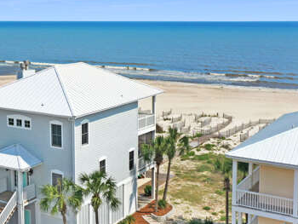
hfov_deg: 31.6
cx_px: 48
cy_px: 96
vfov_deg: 24.8
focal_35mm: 59
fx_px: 508
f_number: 5.6
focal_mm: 10.26
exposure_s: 1/500
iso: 100
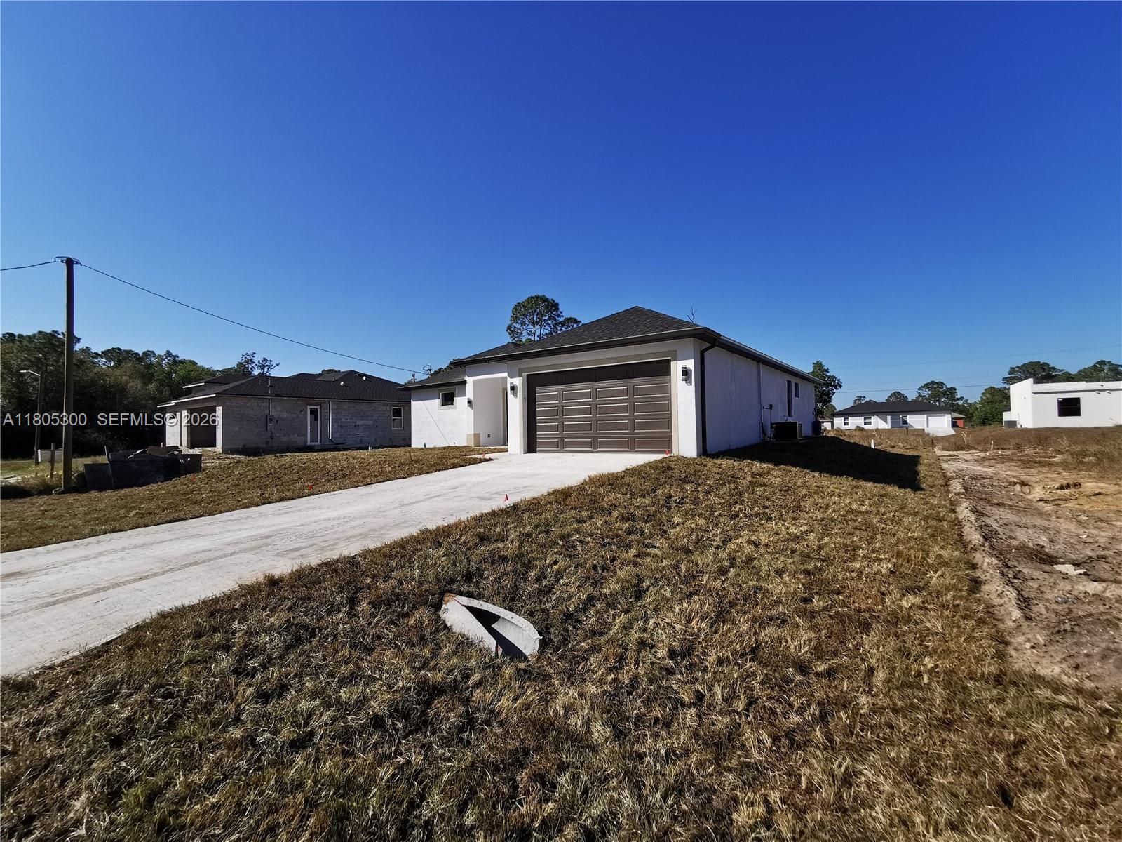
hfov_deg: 94.5
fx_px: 519
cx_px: 561
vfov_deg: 78.1
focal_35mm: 16
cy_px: 421
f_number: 2.2
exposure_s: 1/1404
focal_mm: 2.35
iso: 50
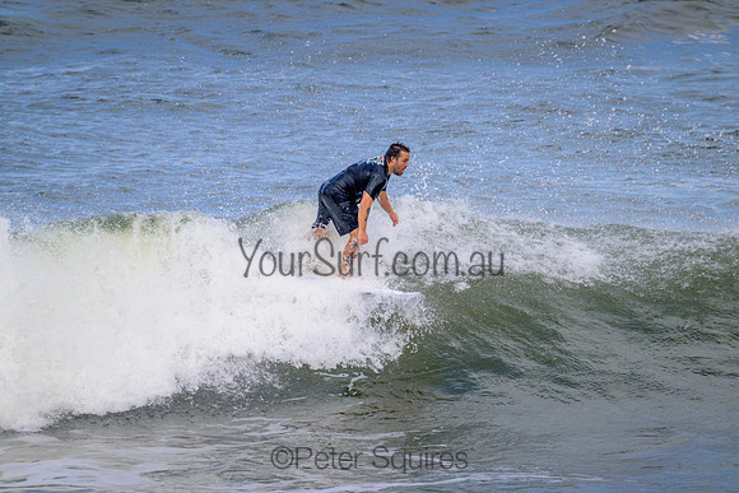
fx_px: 16425
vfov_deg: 1.7
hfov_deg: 2.6
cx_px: 370
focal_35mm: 800
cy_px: 246
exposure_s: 1/2000
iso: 640
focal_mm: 800
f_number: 11
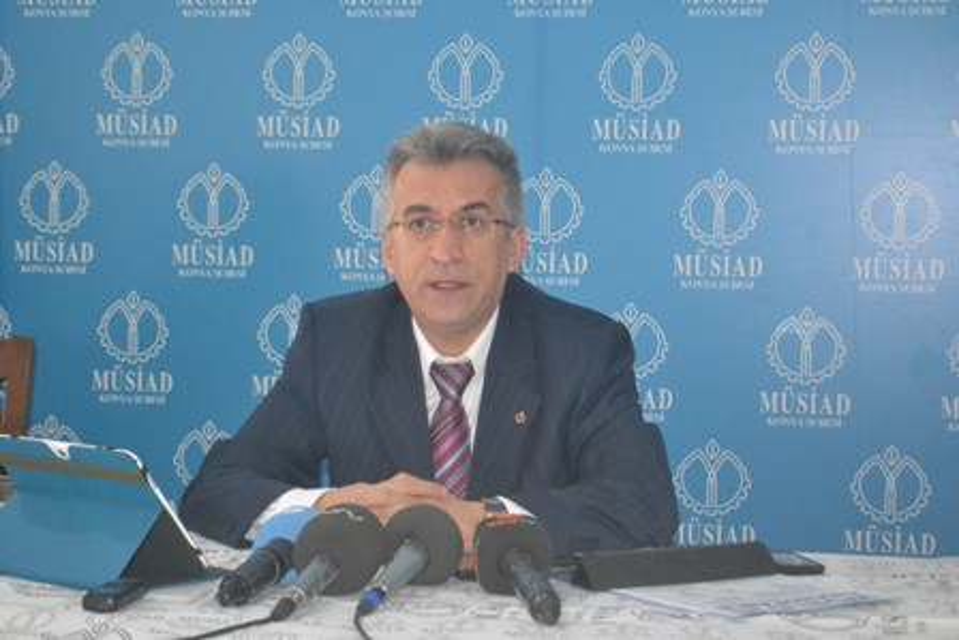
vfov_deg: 16.6
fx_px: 2198
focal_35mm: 82
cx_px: 480
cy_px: 320
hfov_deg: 24.6
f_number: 5.6
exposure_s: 1/60
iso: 3200
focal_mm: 55
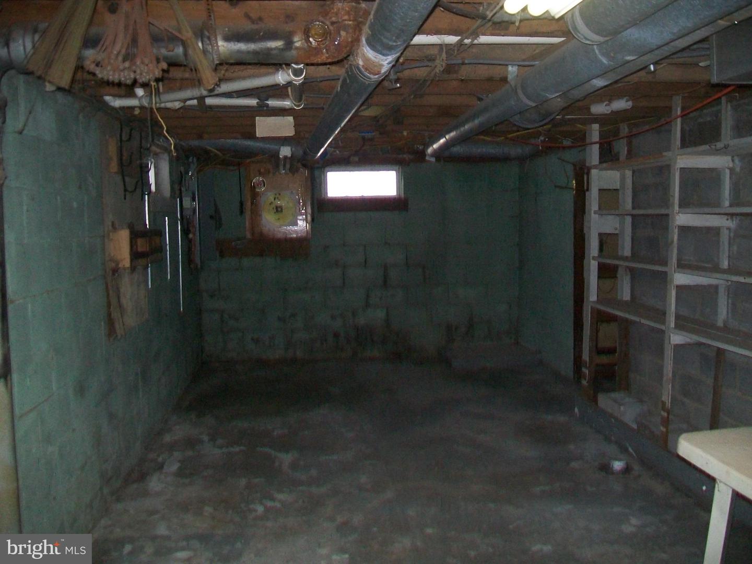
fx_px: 739
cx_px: 376
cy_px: 282
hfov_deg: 54.0
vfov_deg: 41.8
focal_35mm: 34
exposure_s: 1/60
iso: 160
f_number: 2.7
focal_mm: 6.1
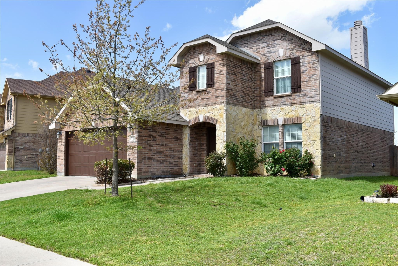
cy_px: 133
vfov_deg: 36.9
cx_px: 199
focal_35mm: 36
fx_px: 398
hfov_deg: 53.1
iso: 200
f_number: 9
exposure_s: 1/320
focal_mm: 24
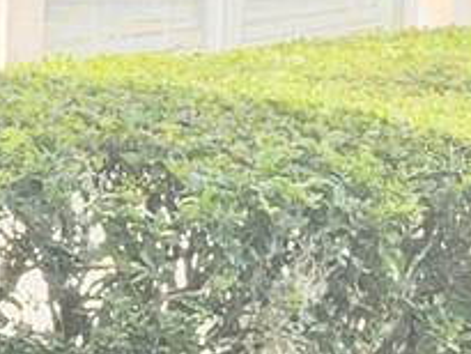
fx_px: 2546
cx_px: -1199
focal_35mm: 187
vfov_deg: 7.9
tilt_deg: -4.9
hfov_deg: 8.0
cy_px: 154
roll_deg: +0.0
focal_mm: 6.93
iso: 80
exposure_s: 1/265
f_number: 1.8
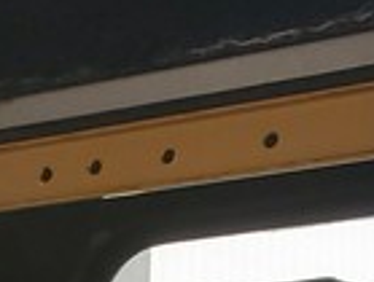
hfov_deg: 9.5
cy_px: 873
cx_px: -417
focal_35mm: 191
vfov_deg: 6.9
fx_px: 2069
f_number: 2.4
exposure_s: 1/460
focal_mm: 4.3
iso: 50
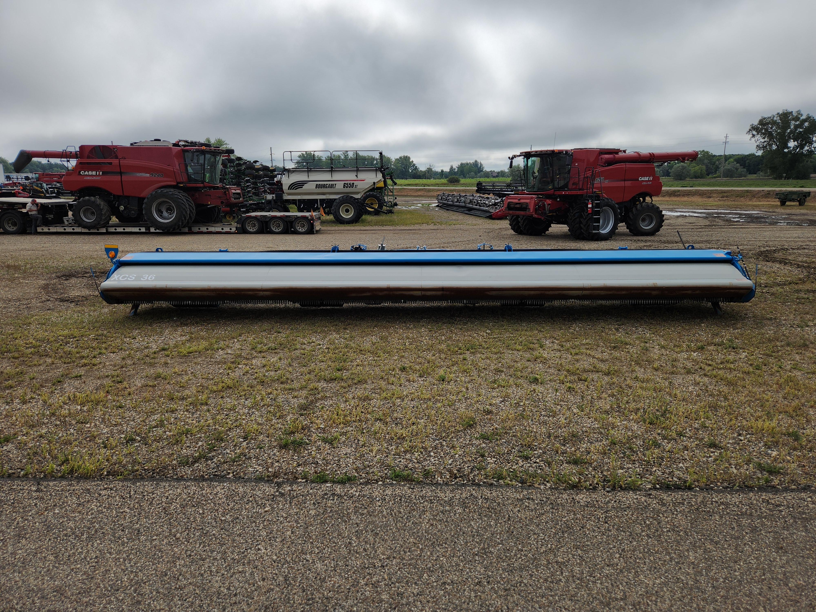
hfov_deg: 73.9
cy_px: 306
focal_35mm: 23
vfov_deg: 58.9
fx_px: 542
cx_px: 408
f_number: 1.8
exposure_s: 1/2483
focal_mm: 5.4
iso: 20
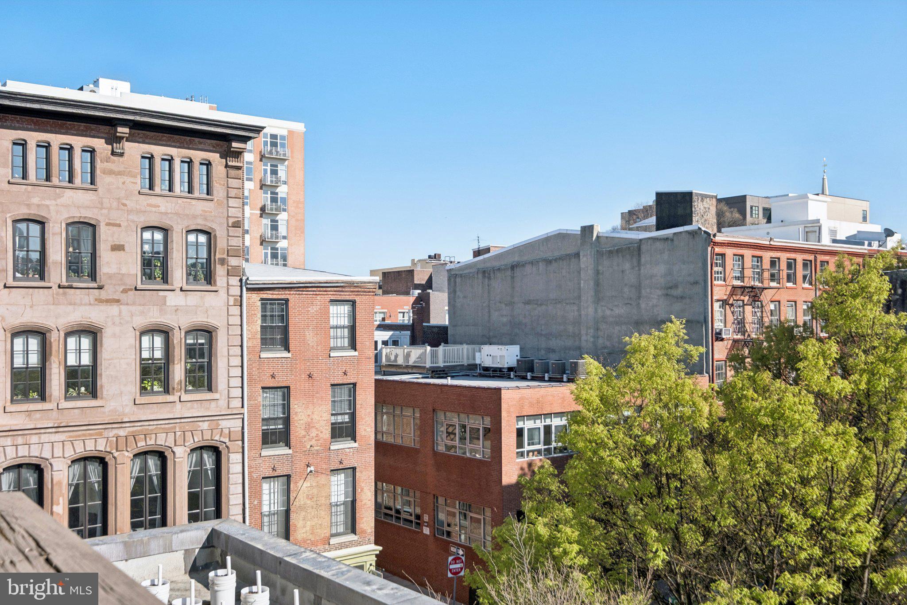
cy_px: 302
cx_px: 454
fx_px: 907
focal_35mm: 36
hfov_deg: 53.1
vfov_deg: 36.9
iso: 250
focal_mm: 24
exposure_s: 1/800
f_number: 8
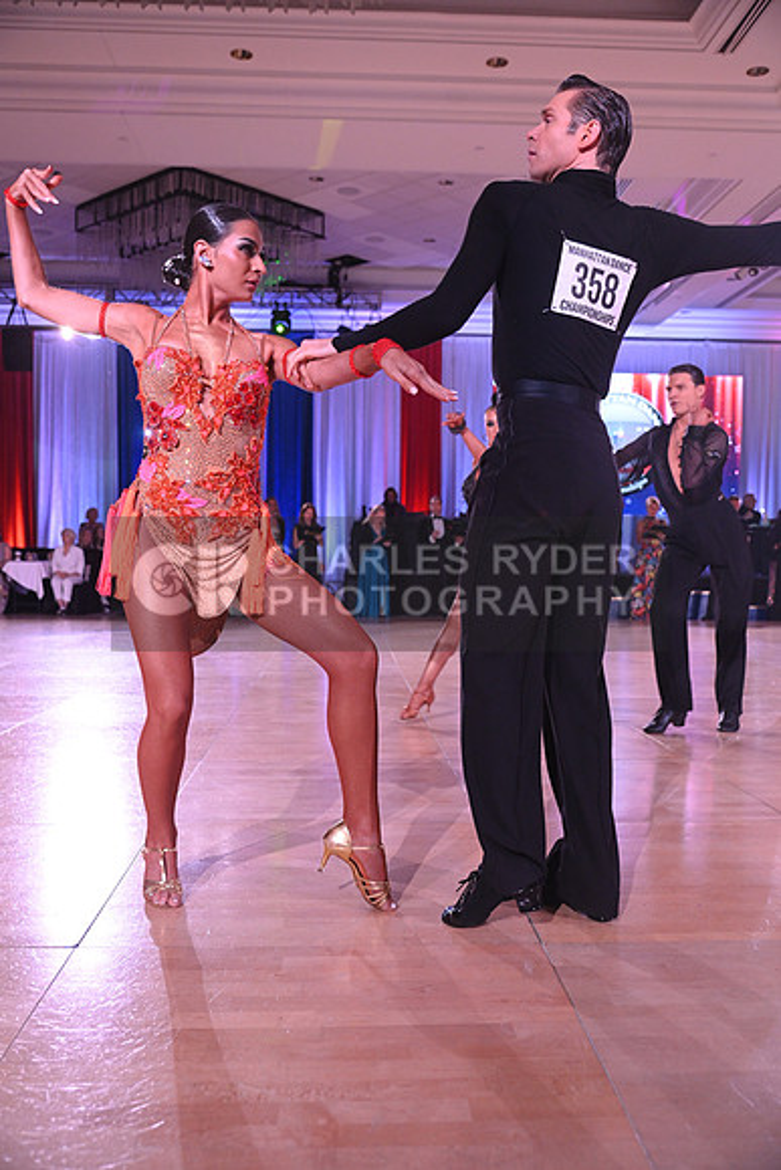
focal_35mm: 32
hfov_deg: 41.1
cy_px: 585
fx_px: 1041
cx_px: 390
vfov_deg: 58.7
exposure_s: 1/320
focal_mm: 32
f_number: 4.5
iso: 2500
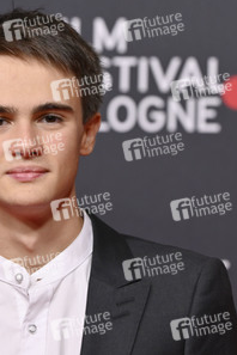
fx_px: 2024
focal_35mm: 205
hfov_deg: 6.7
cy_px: 177
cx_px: 50
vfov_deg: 10.0
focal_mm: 135
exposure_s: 1/320
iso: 1250
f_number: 5
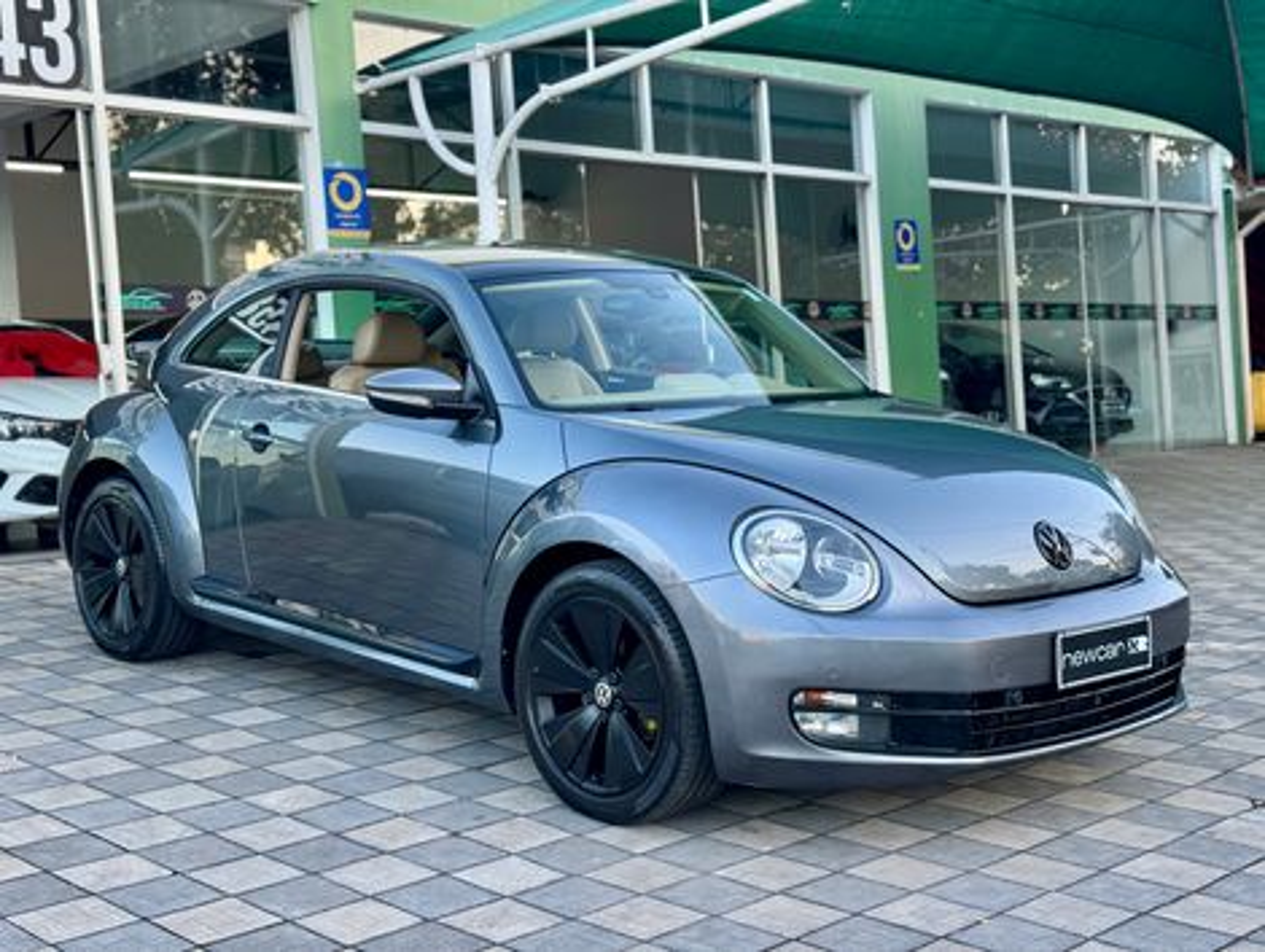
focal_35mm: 48
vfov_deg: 30.3
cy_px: 476
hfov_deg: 39.6
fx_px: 1757
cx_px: 632
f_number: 1.78
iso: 80
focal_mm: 6.76
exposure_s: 1/172
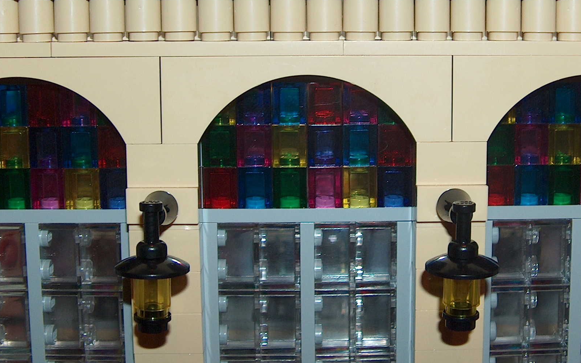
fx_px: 1013
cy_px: 152
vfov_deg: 20.3
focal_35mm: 64
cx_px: 366
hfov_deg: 31.8
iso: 100
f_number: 2.8
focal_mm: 7.6
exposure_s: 1/60
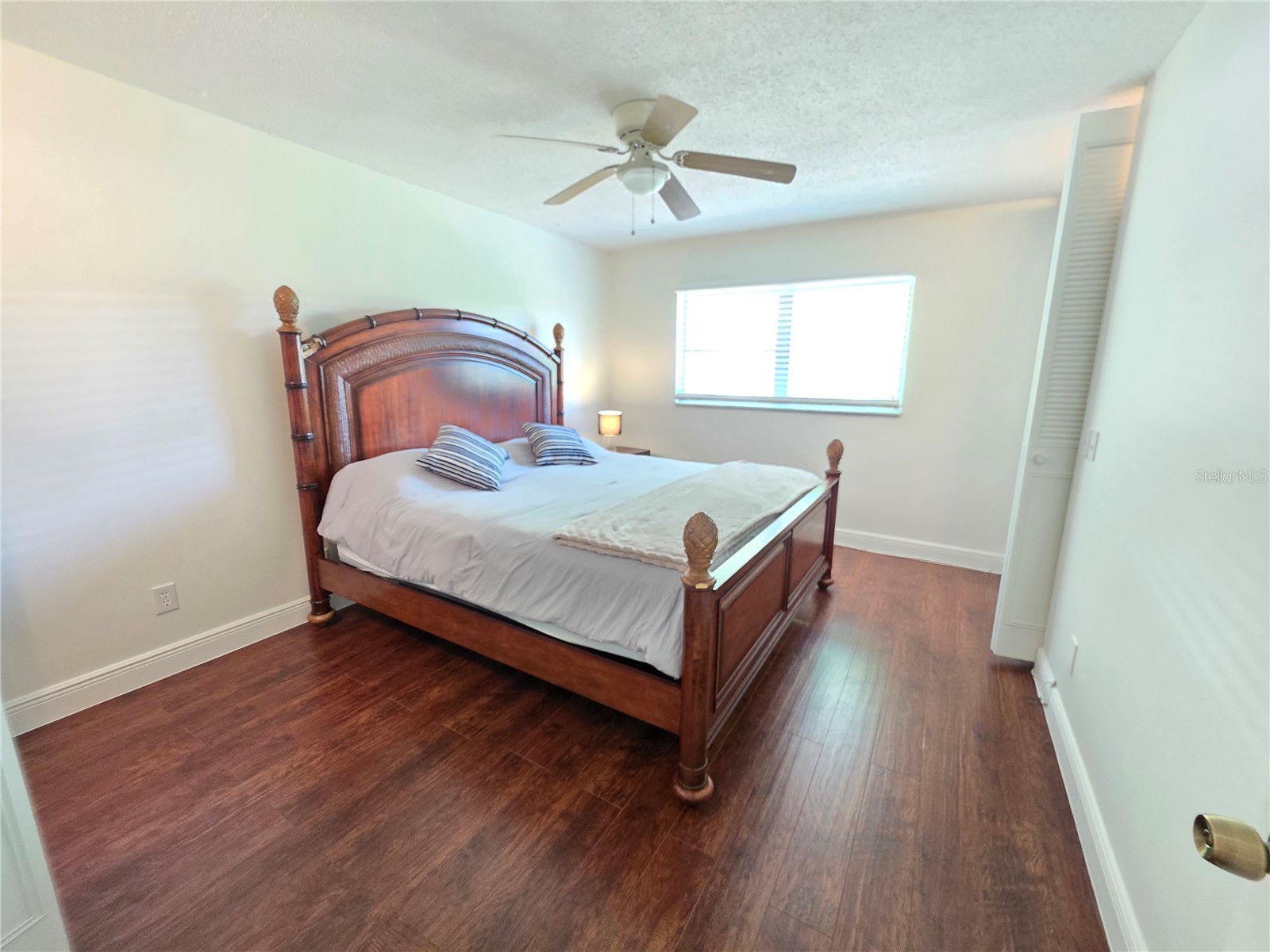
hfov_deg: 106.2
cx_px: 635
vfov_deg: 89.9
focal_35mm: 13
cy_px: 476
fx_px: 477
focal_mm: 2.2
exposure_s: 1/30
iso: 1000
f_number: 1.9
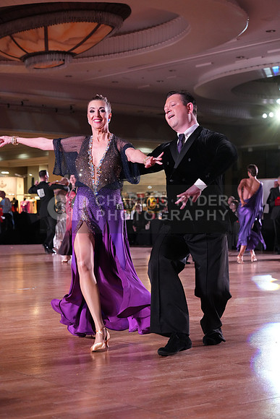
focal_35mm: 70
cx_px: 140
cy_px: 210
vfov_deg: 28.8
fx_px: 816
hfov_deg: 19.5
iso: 5000
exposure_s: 1/320
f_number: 5
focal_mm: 70
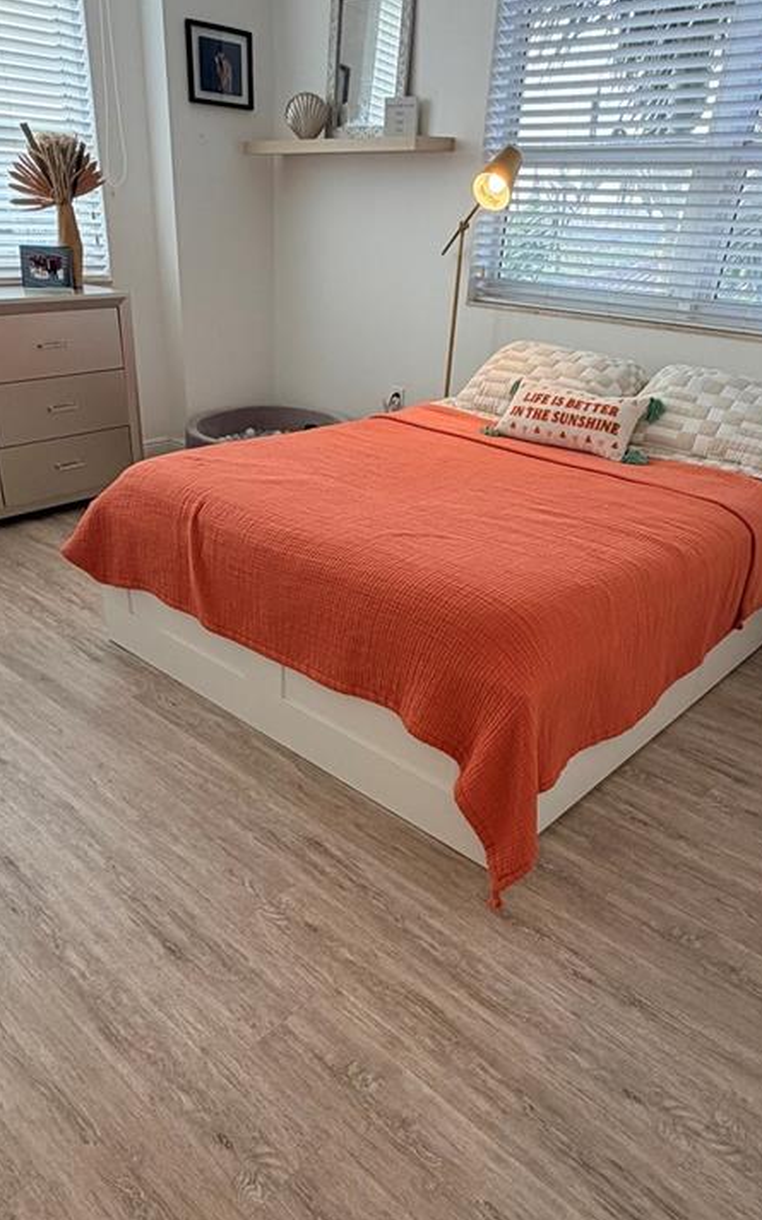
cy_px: 694
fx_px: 831
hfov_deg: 49.2
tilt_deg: -31.0
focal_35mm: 25
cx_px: 351
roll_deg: -2.9
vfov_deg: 72.2
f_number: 2.2
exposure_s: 1/120
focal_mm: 2.22
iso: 80
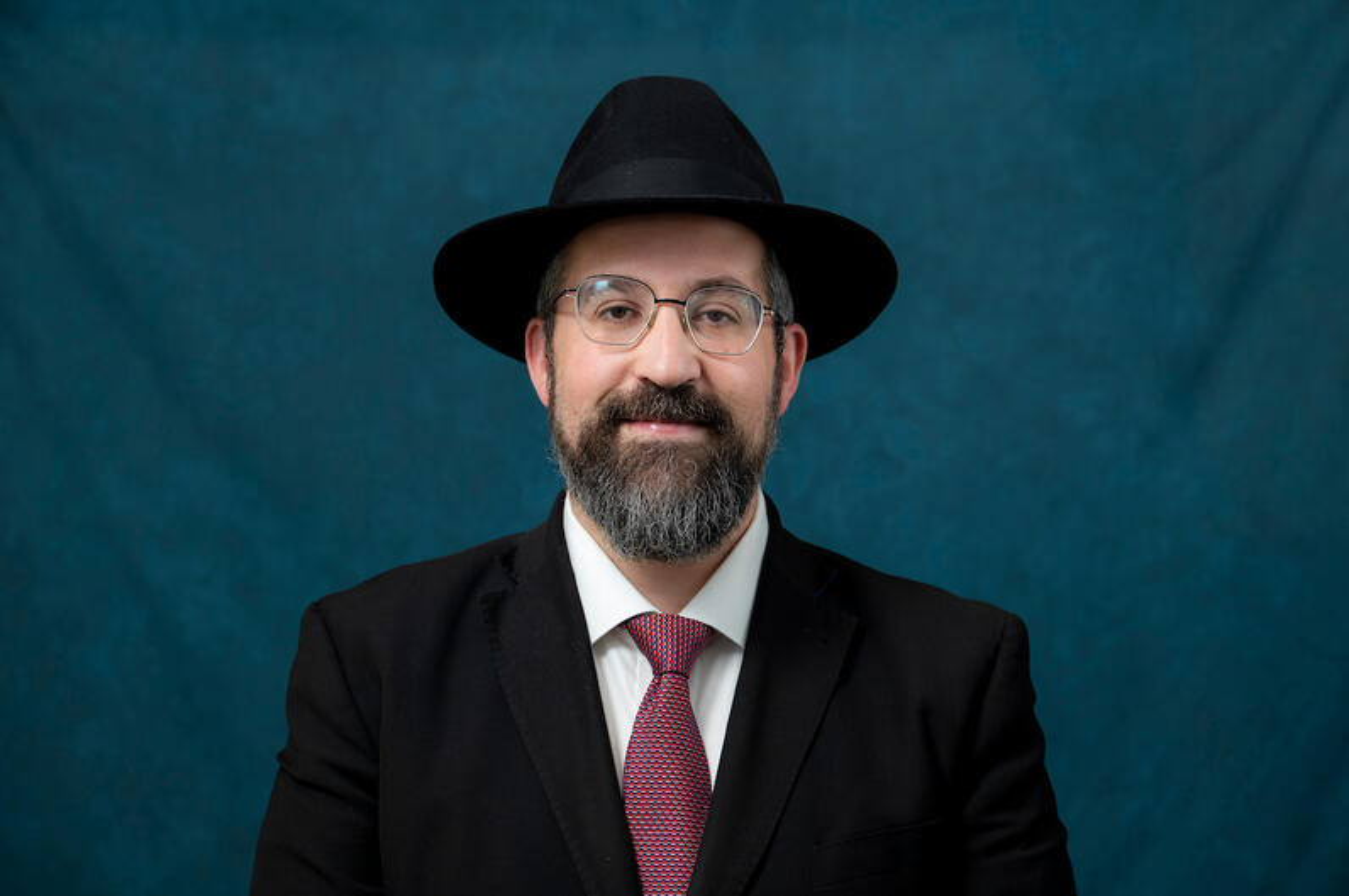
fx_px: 3219
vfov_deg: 15.9
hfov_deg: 23.7
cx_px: 674
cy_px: 448
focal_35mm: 86
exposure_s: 1/160
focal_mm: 86
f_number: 5.6
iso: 160
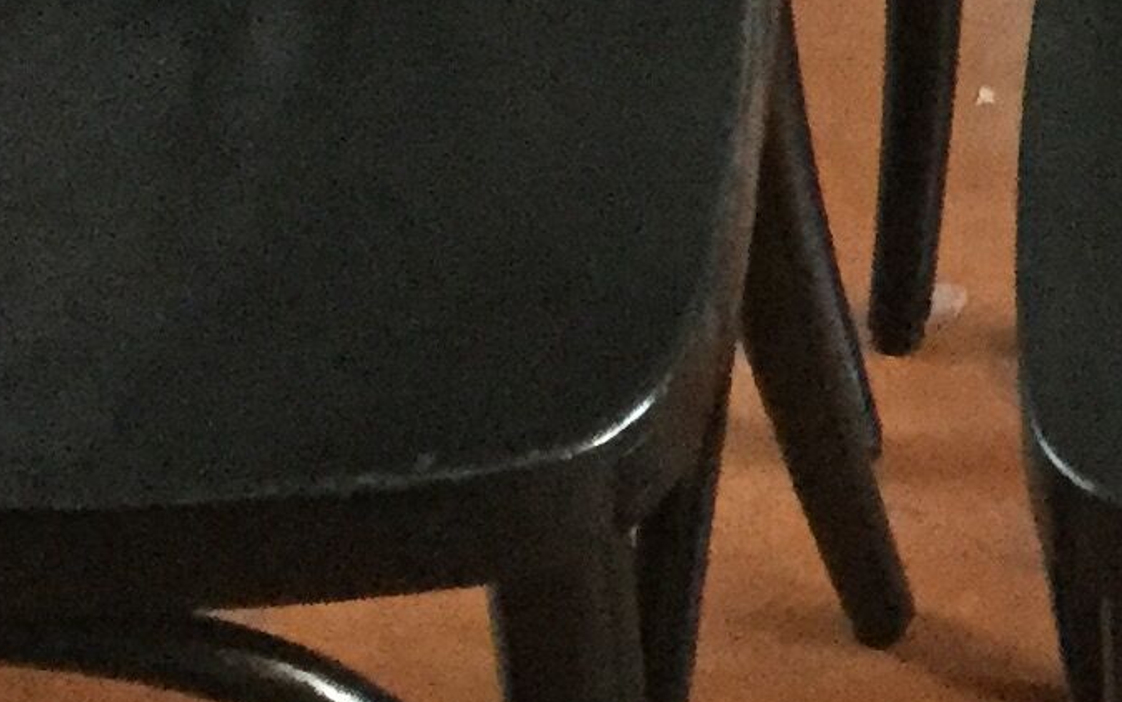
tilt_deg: -27.3
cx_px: 1602
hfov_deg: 12.6
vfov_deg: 7.9
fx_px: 4862
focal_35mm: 159
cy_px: -752
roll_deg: -1.7
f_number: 2.4
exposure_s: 1/25
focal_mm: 3.3
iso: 200
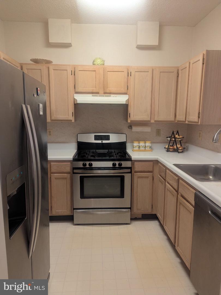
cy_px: 148
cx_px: 110
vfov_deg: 71.6
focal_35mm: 24
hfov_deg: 56.8
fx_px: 204
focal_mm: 6.81
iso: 386
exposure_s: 1/40
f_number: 1.85
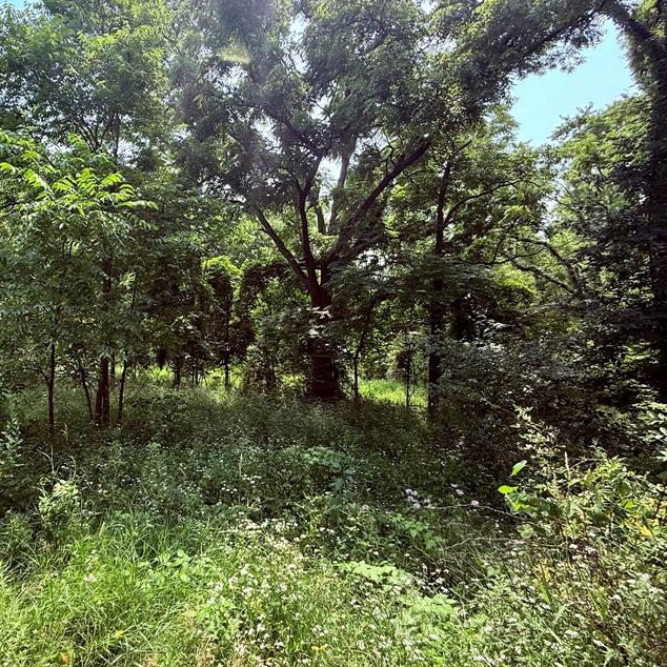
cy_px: 304
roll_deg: -2.8
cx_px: 199
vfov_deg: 74.7
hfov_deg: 71.6
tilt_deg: +5.6
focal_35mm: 20
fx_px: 436
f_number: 2.2
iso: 64
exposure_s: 1/518
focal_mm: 2.22
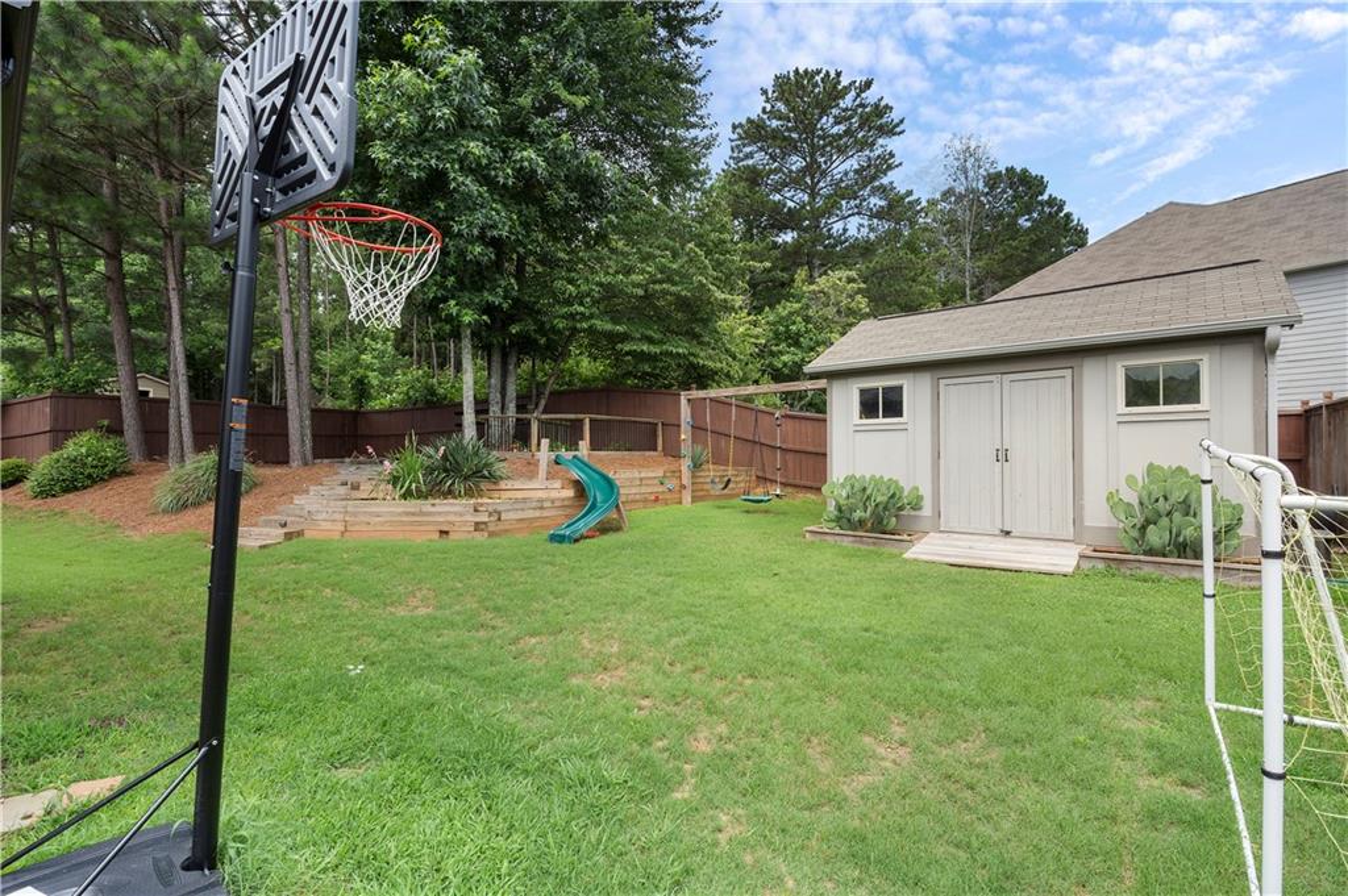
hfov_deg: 96.8
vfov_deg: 73.7
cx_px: 674
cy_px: 448
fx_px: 599
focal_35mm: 16
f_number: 16
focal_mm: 16
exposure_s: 1/125
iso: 320
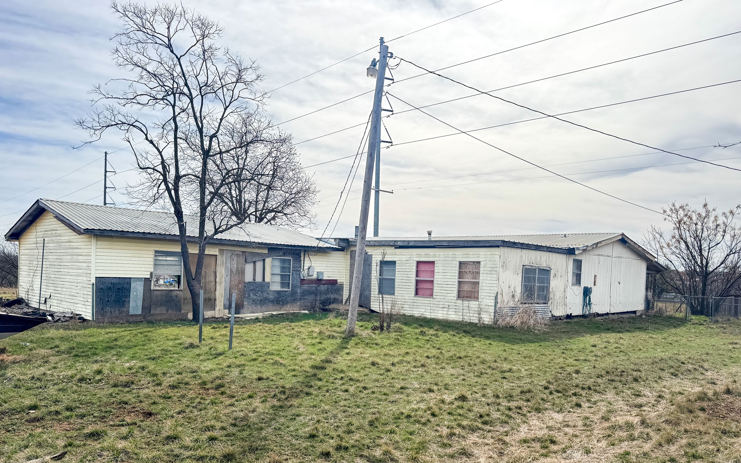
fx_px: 545
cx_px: 365
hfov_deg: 68.4
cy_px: 291
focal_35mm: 27
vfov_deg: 45.6
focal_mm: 6.76
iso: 80
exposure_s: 1/4049
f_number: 1.78
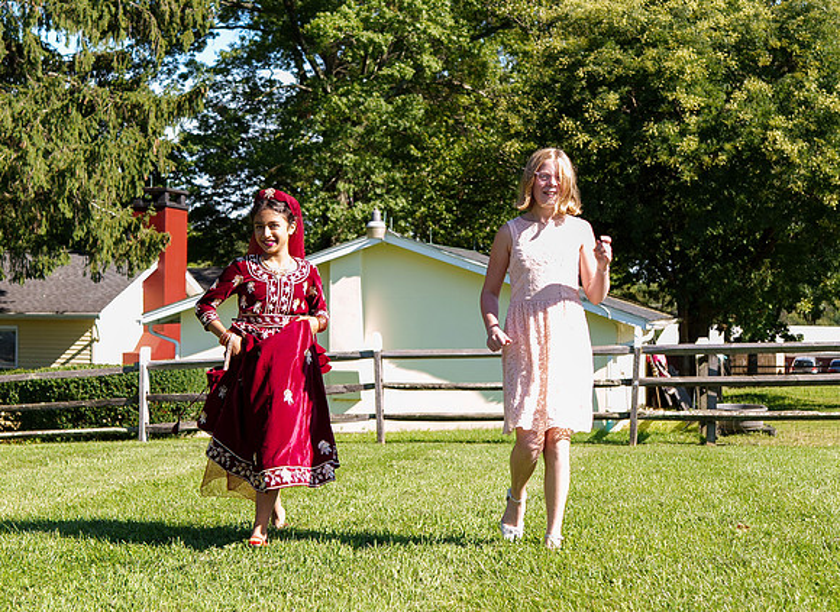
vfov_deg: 24.4
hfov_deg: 33.0
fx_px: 1417
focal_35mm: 59
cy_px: 267
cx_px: 356
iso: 100
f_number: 4
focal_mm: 35
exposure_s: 1/200
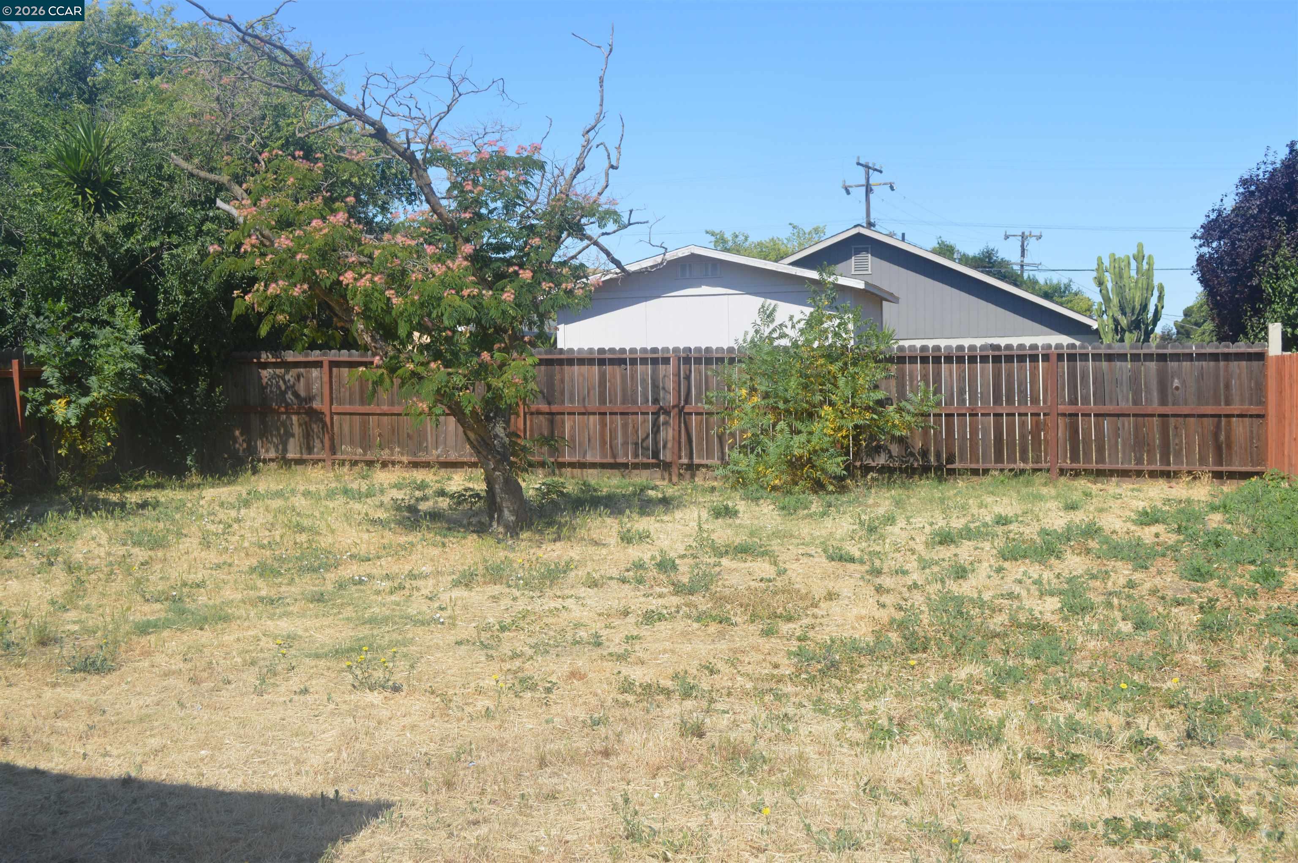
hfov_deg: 49.6
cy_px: 432
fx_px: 1405
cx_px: 649
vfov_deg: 34.1
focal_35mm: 39
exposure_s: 1/250
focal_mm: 26
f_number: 8
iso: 100
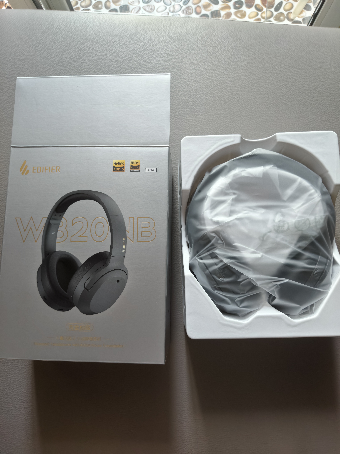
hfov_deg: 58.9
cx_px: 170
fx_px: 301
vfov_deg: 73.9
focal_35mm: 23
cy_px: 227
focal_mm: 5.56
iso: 265
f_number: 1.88
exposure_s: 1/100
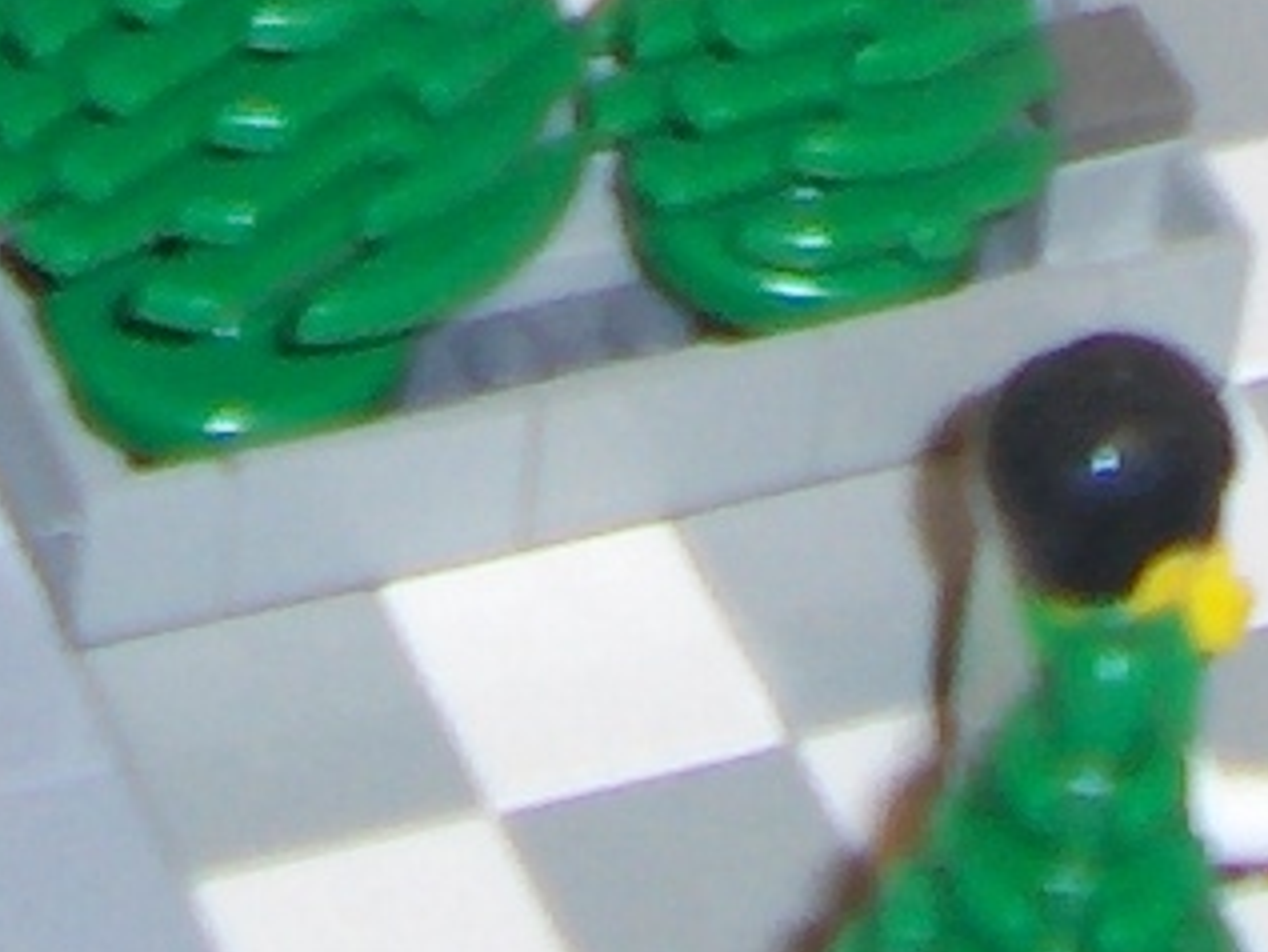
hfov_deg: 7.8
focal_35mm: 254
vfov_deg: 5.3
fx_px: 9308
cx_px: 292
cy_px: -2480
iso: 100
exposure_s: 1/60
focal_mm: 5.8
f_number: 2.6
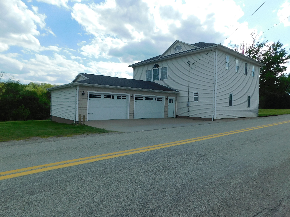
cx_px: 145
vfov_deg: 58.9
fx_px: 193
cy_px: 108
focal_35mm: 23
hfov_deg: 73.9
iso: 125
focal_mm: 4
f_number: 6
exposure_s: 1/500
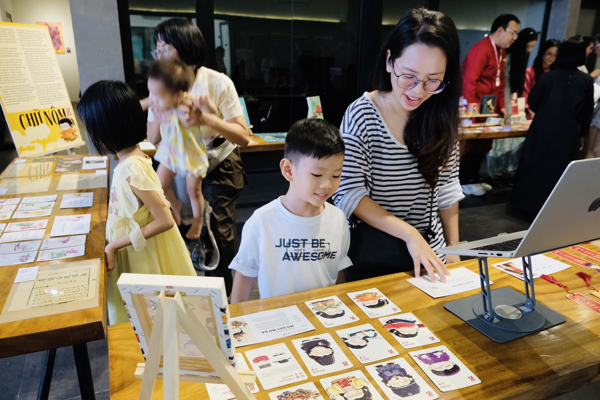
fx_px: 450
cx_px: 300
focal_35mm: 27
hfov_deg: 67.4
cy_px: 200
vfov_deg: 47.9
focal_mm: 18
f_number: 4
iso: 2500
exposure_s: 1/60
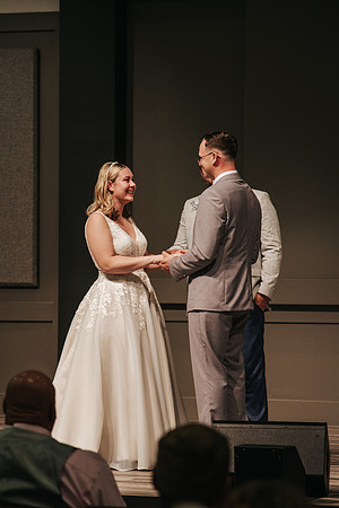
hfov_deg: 7.6
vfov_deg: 11.4
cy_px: 254
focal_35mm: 180
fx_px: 2540
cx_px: 138
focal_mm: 120
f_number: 4
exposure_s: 1/200
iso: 1000
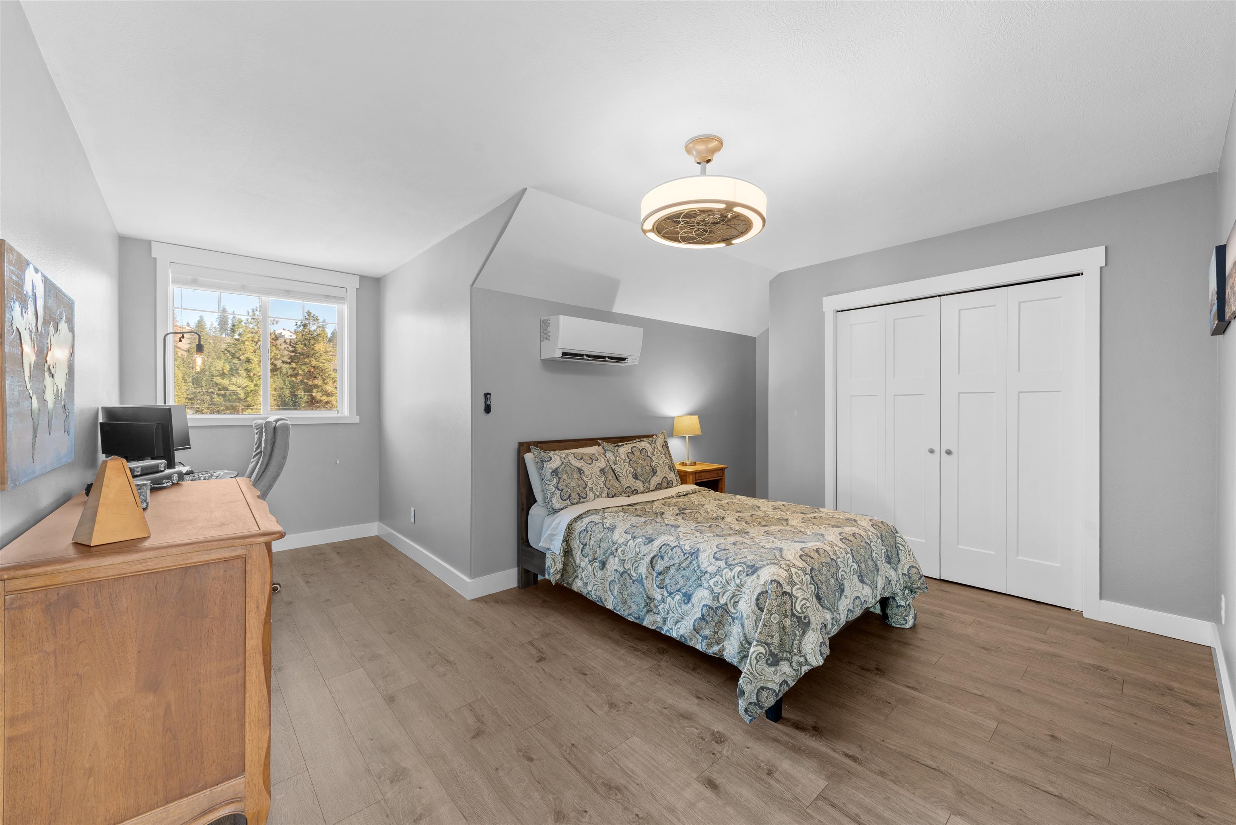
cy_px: 412
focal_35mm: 14
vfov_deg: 81.2
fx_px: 481
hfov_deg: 104.2
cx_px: 618
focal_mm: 14
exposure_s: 1
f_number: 8
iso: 100
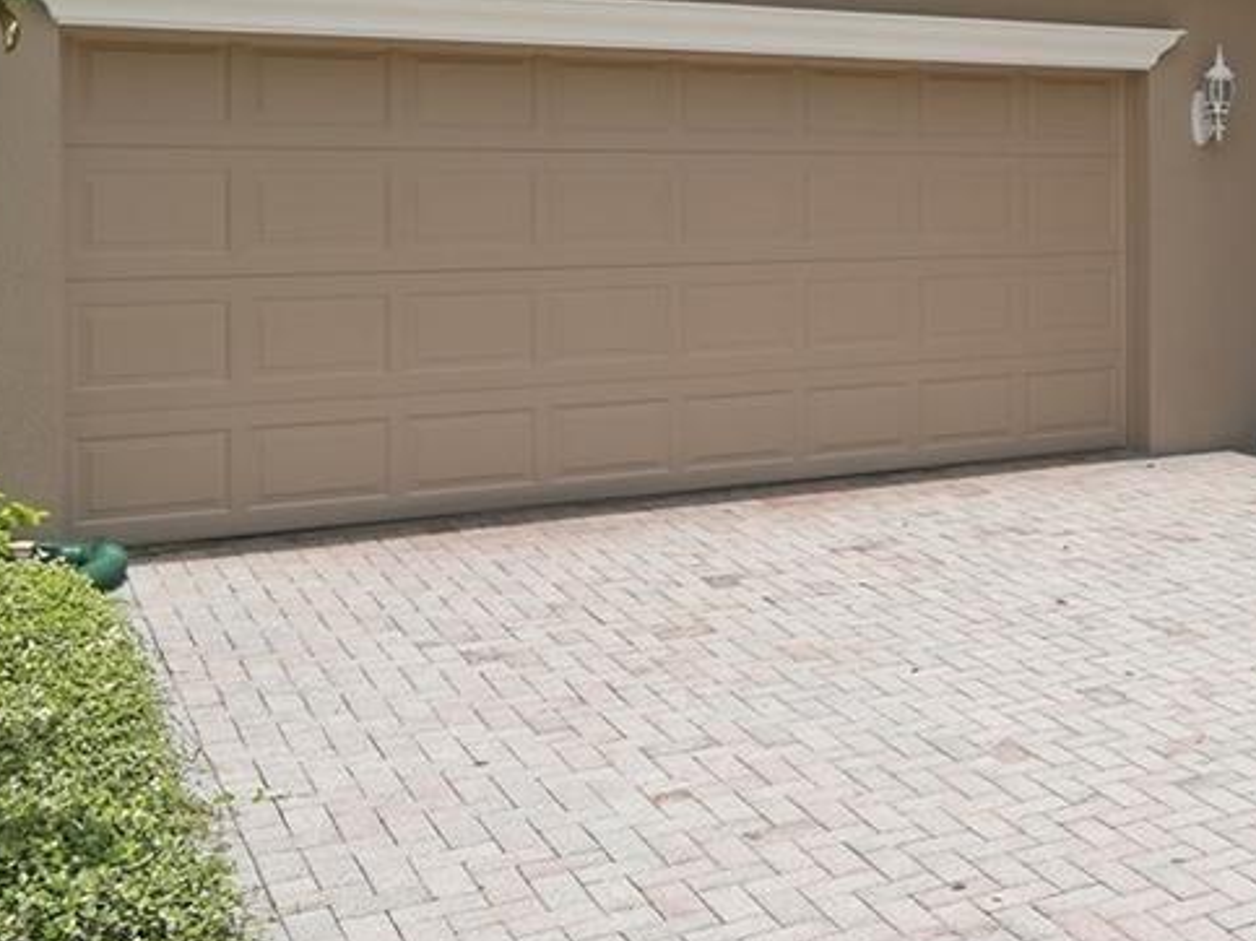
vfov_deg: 28.1
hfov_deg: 32.9
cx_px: 1376
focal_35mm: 51
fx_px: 1850
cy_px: 237
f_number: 6.3
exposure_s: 1/2000
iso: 500
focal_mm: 16
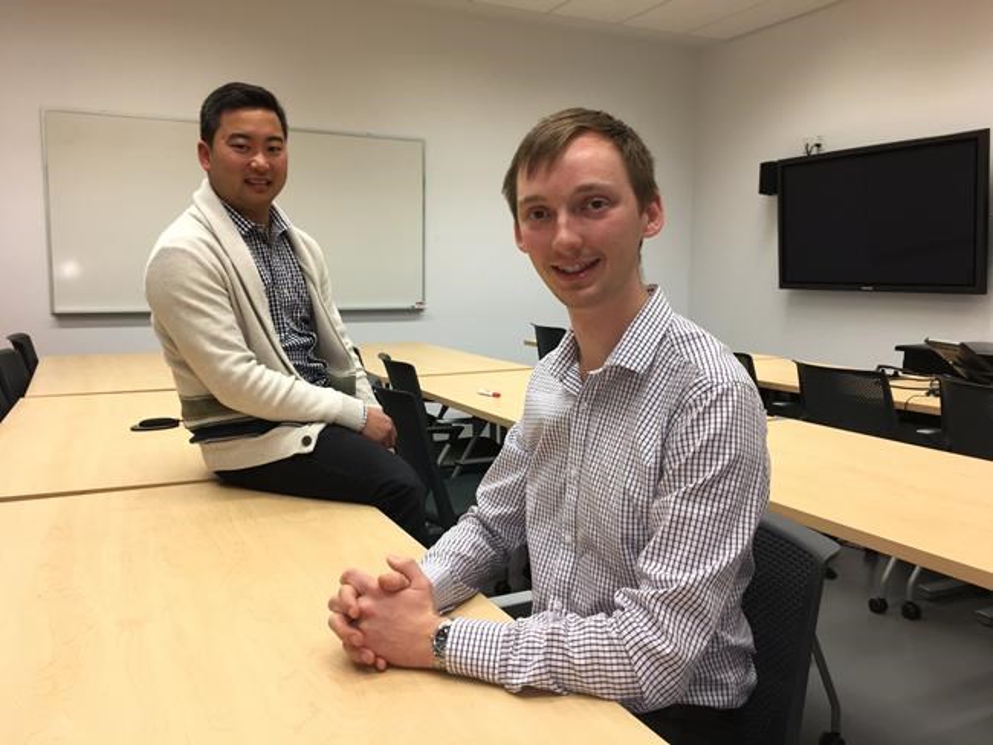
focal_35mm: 29
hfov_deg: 61.6
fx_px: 832
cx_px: 496
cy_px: 372
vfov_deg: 48.3
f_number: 2.2
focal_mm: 4.15
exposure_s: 1/30
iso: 25
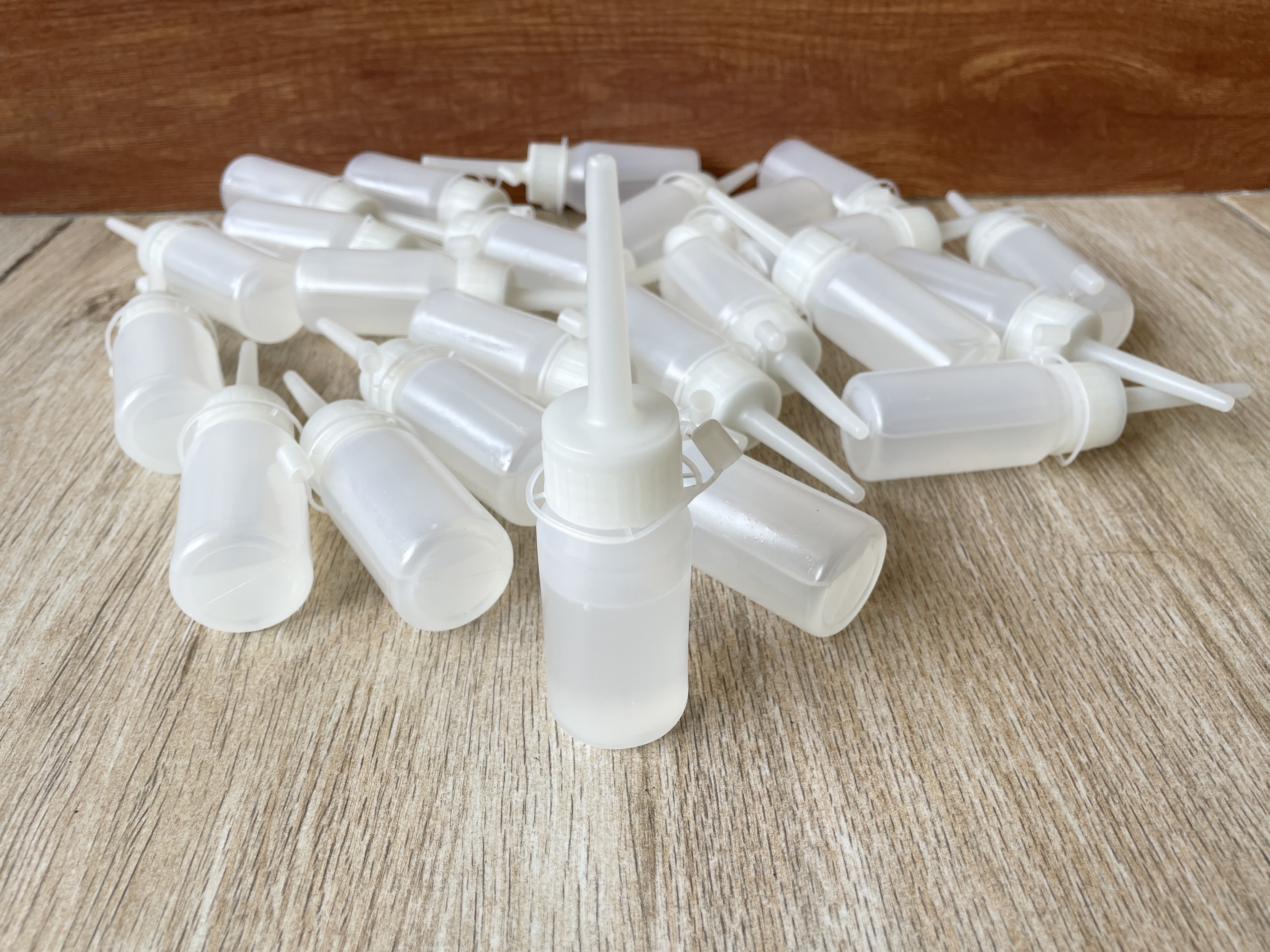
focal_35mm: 26
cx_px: 635
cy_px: 476
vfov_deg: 53.1
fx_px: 954
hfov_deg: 67.3
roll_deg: +1.5
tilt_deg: -34.5
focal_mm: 4.2
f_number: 1.6
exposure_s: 1/121
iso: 32
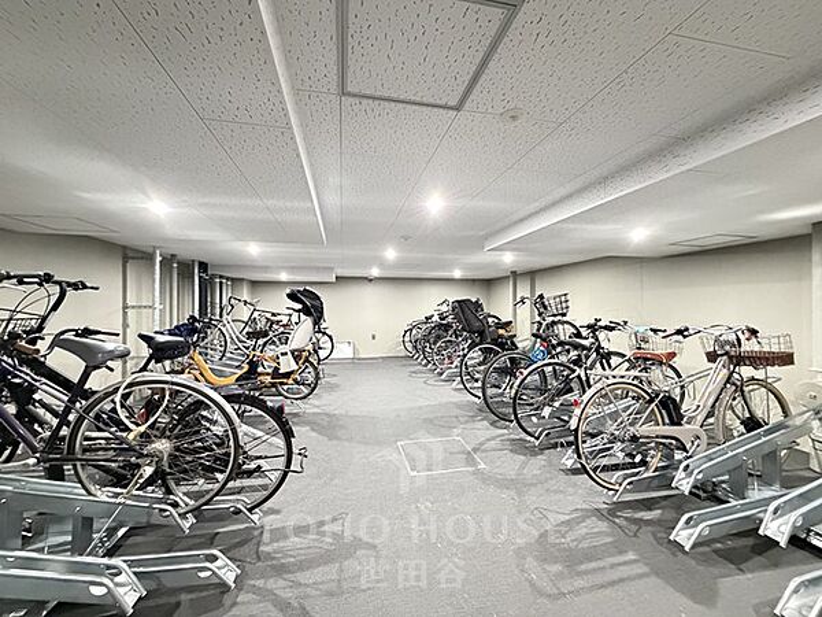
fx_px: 332
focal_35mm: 14
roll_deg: +0.3
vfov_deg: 85.7
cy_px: 308
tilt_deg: +0.1
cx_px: 411
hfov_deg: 102.1
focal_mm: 2.22
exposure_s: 1/33
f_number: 2.2
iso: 1250
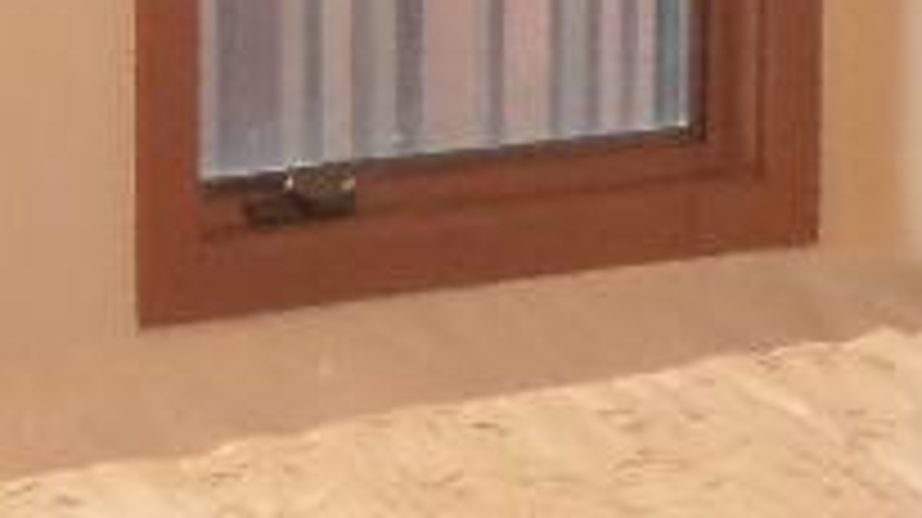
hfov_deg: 11.3
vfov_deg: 6.5
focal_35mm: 184
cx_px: -364
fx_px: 4495
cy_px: -149
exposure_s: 1/20
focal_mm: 4.3
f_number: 3.1
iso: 240
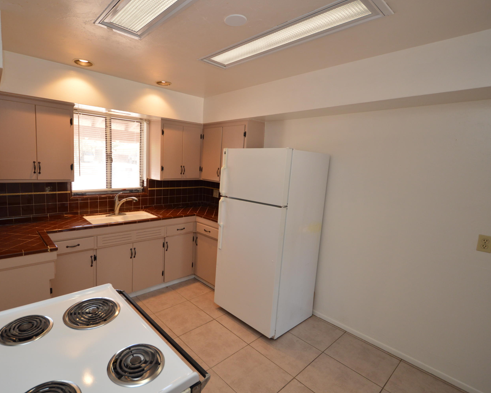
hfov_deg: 88.6
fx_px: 247
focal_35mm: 17
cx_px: 198
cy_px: 196
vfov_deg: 77.0
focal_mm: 10
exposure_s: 1/60
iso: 400
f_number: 4
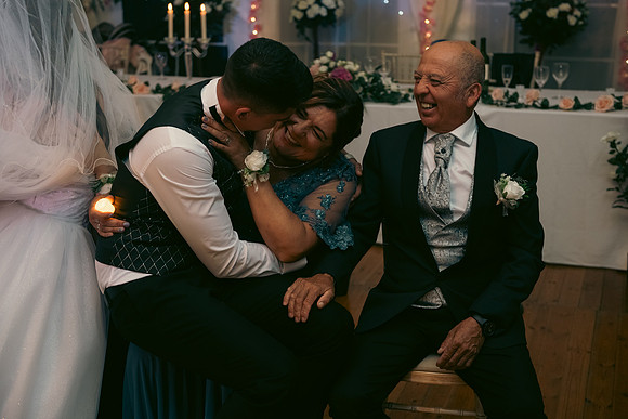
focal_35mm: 50
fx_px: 872
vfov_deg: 27.0
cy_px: 210
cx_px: 314
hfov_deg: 39.6
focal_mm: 50
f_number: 3.5
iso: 800
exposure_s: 1/160
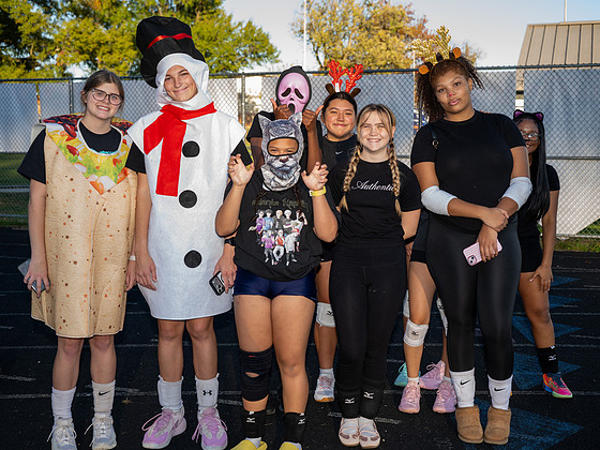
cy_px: 209
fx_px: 763
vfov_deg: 32.9
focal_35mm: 44
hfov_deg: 42.9
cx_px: 321
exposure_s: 1/200
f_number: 3.5
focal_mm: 37
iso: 100
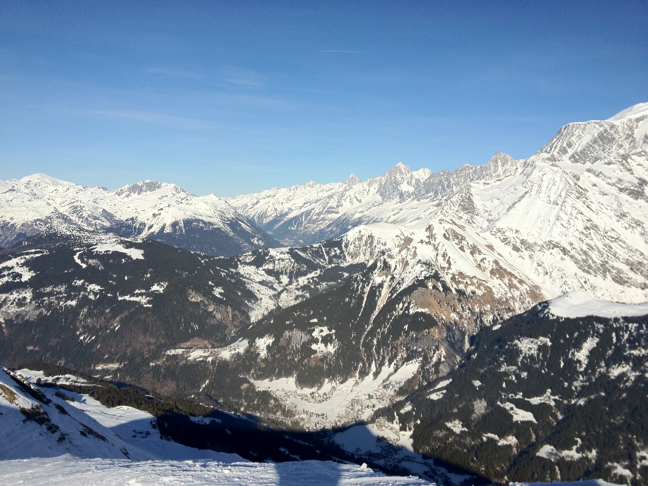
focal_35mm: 35
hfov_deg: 52.6
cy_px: 243
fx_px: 655
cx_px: 324
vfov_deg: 40.7
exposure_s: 1/3953
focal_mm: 4.28
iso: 64
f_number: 2.4
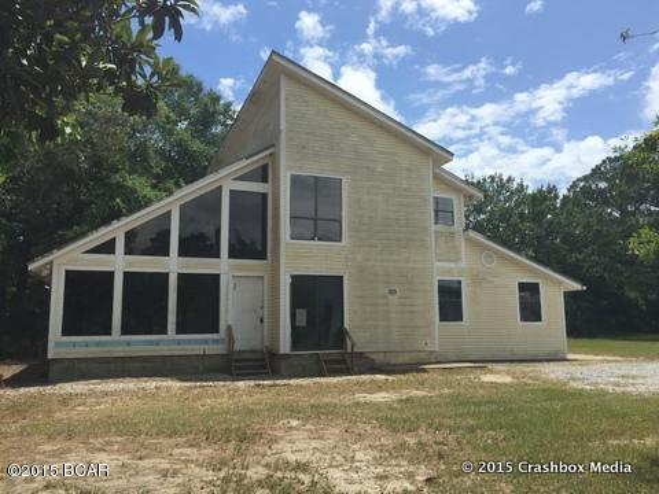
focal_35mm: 29
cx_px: 330
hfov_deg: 61.7
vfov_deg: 48.2
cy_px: 247
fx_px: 552
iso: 32
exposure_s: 1/2825
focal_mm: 4.15
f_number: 2.2
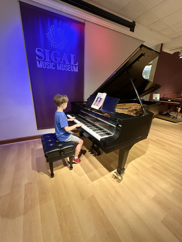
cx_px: 91
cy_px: 121
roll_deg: -3.1
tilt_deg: -18.5
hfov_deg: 85.7
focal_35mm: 14
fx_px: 98
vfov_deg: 102.1
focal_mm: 2.22
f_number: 2.2
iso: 500
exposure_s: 1/60
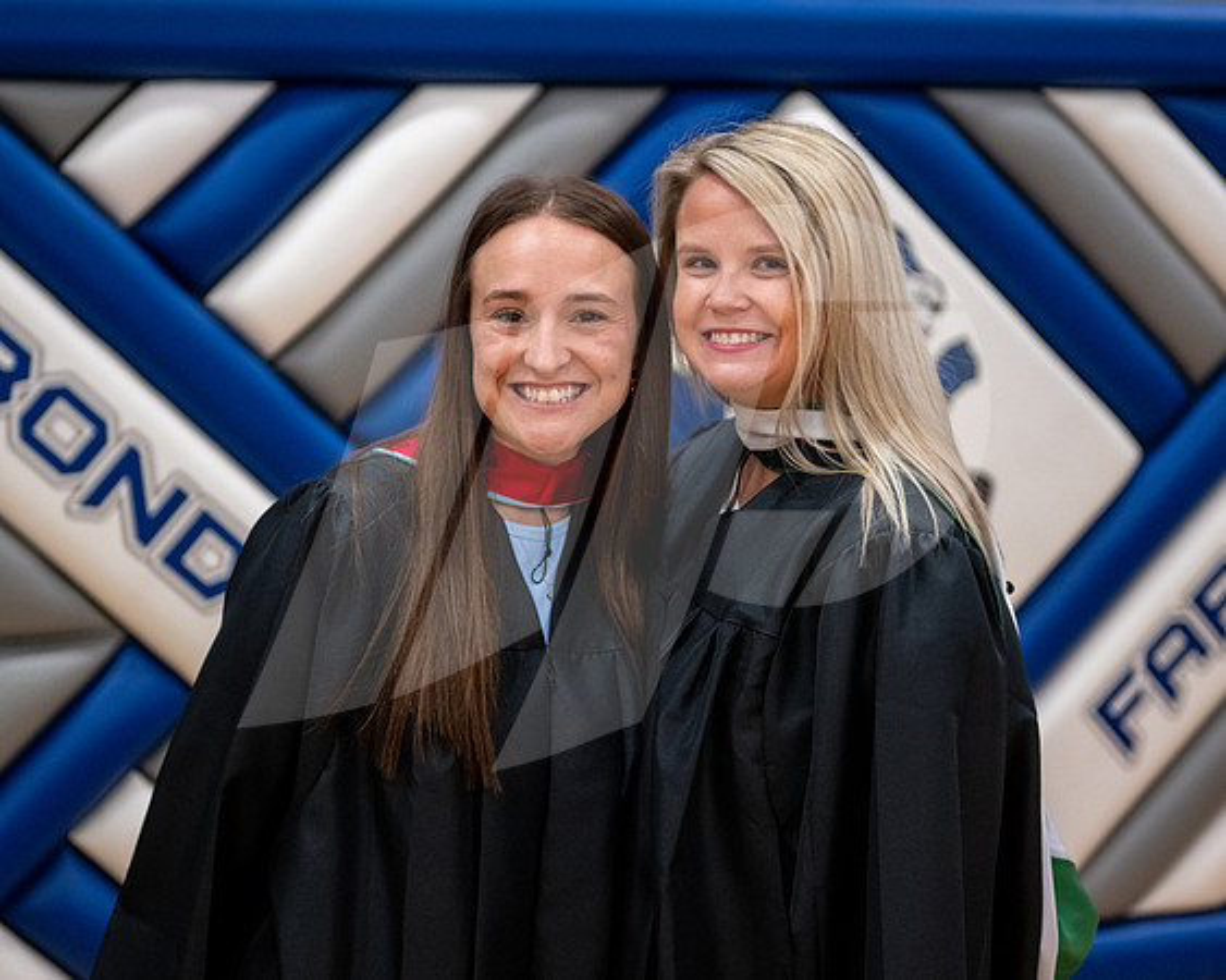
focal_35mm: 82
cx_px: 578
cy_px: 433
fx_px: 2985
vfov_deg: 18.6
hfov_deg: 23.2
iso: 2000
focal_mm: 62
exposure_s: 1/250
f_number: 2.8
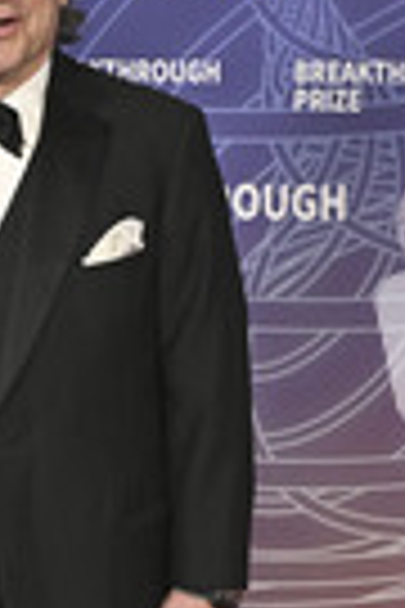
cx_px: -162
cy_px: 545
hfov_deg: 9.4
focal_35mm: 142
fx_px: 2396
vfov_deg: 14.3
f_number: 4
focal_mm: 48
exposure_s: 1/320
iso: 2000
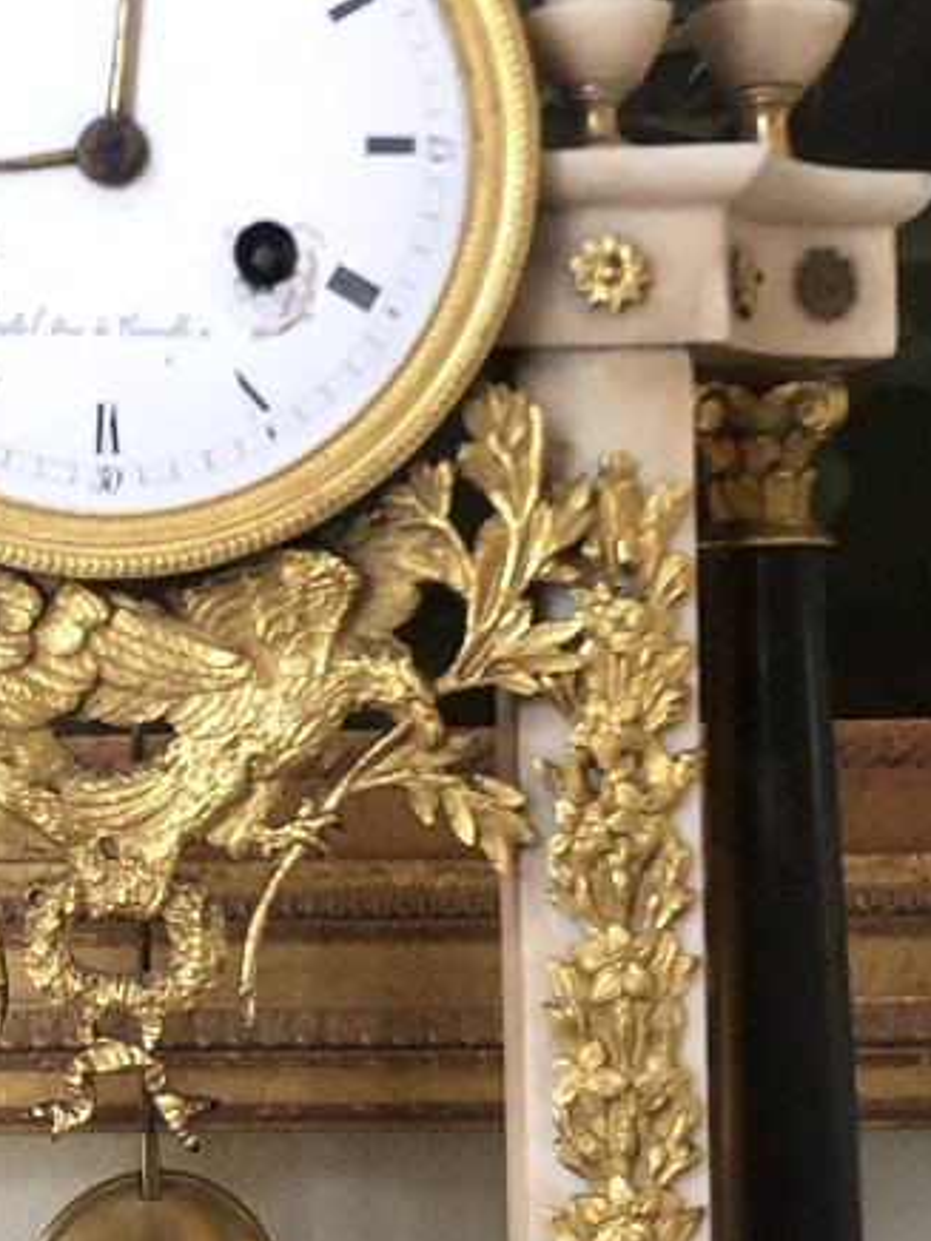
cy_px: 609
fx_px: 2761
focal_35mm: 77
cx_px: 80
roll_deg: +1.2
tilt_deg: +2.7
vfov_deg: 25.3
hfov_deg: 18.8
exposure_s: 1/5
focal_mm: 4
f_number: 1.8
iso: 100
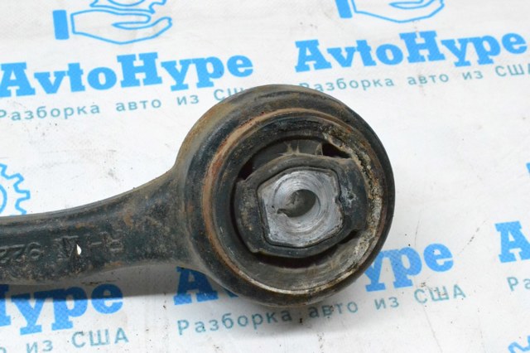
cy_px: 176
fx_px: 1059
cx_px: 265
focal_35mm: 72
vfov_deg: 18.9
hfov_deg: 28.1
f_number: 13
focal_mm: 48
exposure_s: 1/125
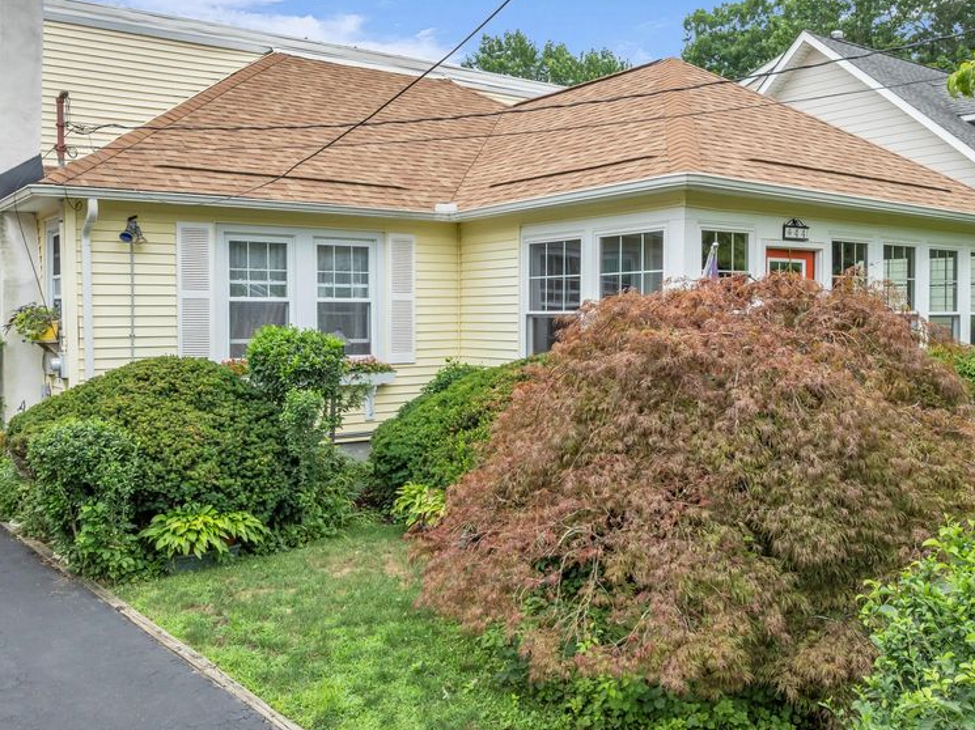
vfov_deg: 42.9
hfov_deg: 55.4
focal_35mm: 33
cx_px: 471
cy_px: 363
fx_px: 929
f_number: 2.8
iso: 190
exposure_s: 1/1250
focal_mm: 12.29
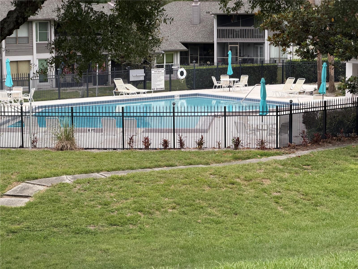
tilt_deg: -7.5
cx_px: 179
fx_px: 1034
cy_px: 134
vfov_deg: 14.8
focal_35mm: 100
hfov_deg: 19.6
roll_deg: +0.6
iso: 50
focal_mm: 16.89
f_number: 2.8
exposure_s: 1/638
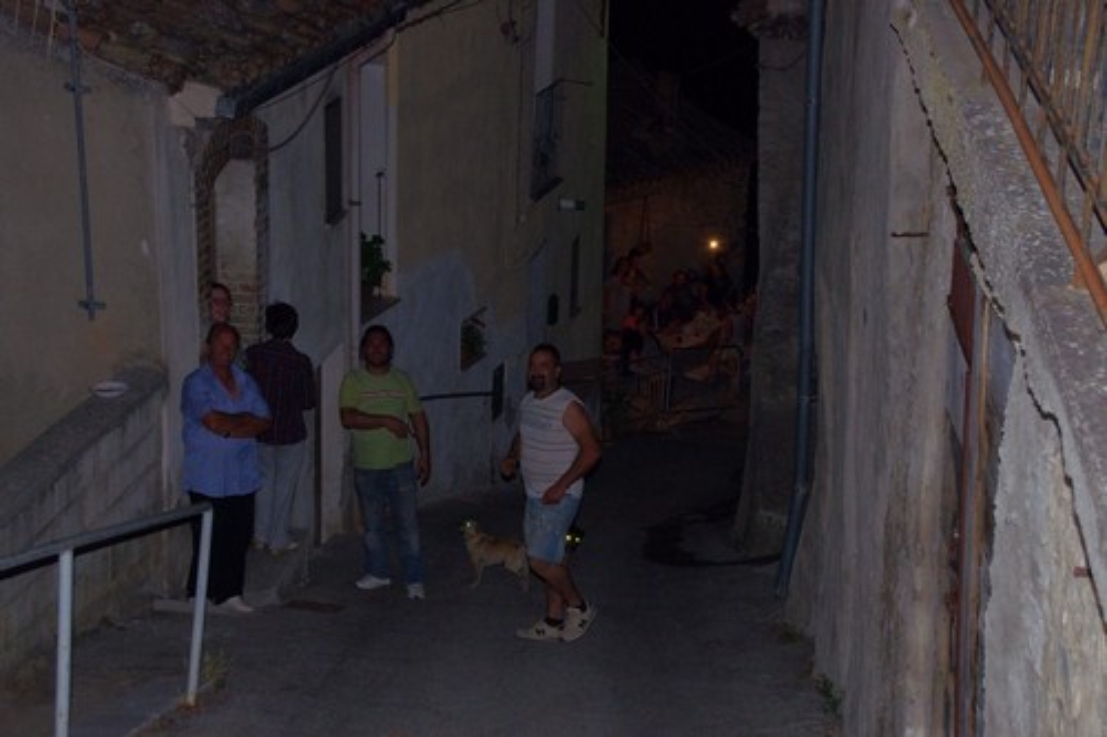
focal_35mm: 80
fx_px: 2444
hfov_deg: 25.5
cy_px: 368
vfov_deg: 17.2
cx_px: 554
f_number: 6.3
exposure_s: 1/60
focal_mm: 53
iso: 1600
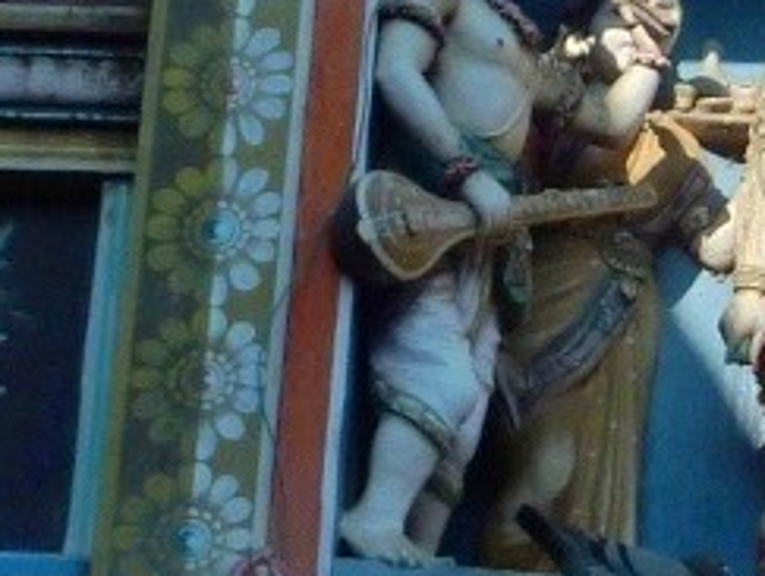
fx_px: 5865
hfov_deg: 7.2
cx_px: 1502
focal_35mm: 265
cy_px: 299
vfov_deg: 5.6
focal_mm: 10.3
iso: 125
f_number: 4.5
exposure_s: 1/500
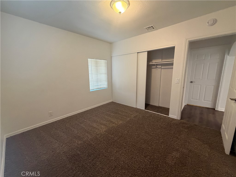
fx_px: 95
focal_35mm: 14
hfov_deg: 102.1
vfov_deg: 85.7
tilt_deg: -9.5
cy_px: 88
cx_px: 118
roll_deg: +0.9
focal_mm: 2.22
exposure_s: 1/60
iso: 400
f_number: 2.2
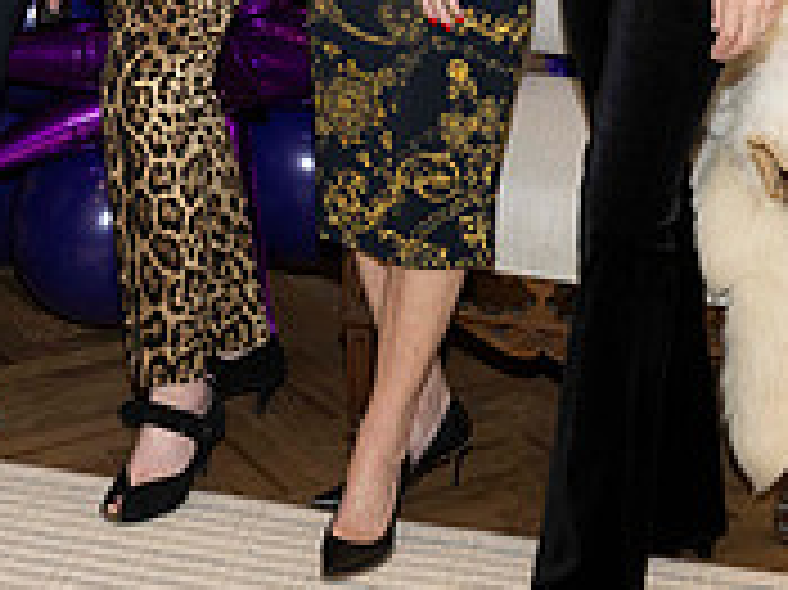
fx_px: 1956
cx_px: 126
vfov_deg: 16.2
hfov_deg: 22.4
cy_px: -191
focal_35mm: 86
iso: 800
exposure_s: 1/80
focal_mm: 27
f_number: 5.6
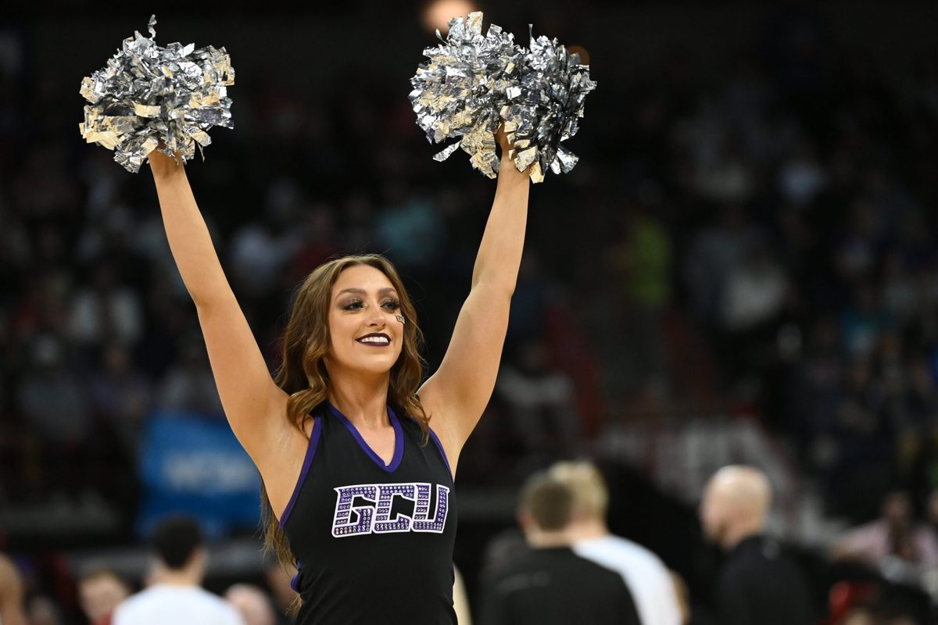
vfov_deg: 5.7
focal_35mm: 240
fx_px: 6253
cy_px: 312
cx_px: 469
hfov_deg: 8.6
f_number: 4
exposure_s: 1/1250
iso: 5000
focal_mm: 240
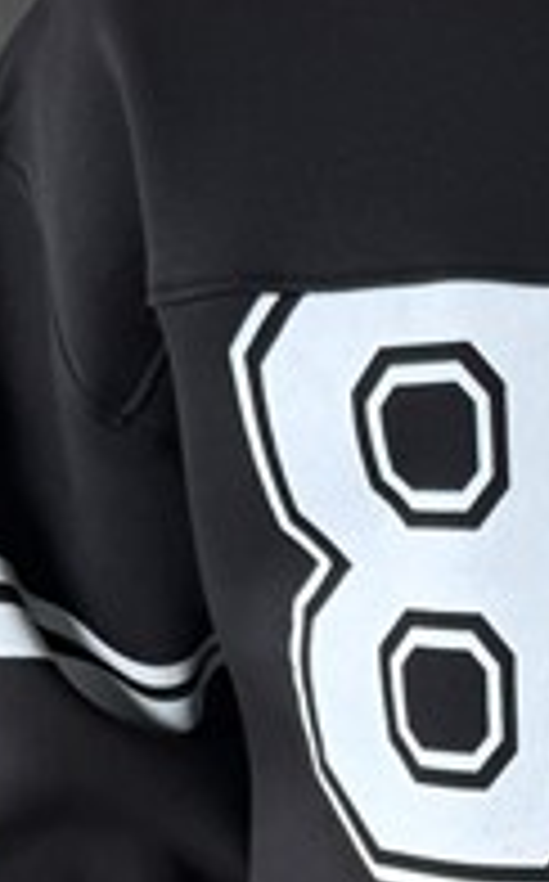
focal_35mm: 104
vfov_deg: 17.8
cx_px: 644
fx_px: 2497
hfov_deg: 12.3
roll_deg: -0.9
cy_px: 1350
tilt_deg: -28.1
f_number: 1.78
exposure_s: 1/121
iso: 64
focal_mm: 6.76
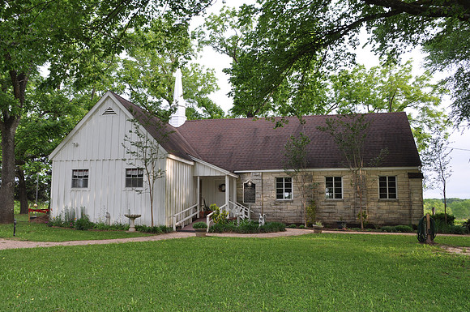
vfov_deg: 43.5
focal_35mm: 30
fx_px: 391
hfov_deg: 62.0
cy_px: 156
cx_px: 235
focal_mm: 20
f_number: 8
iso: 200
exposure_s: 1/60
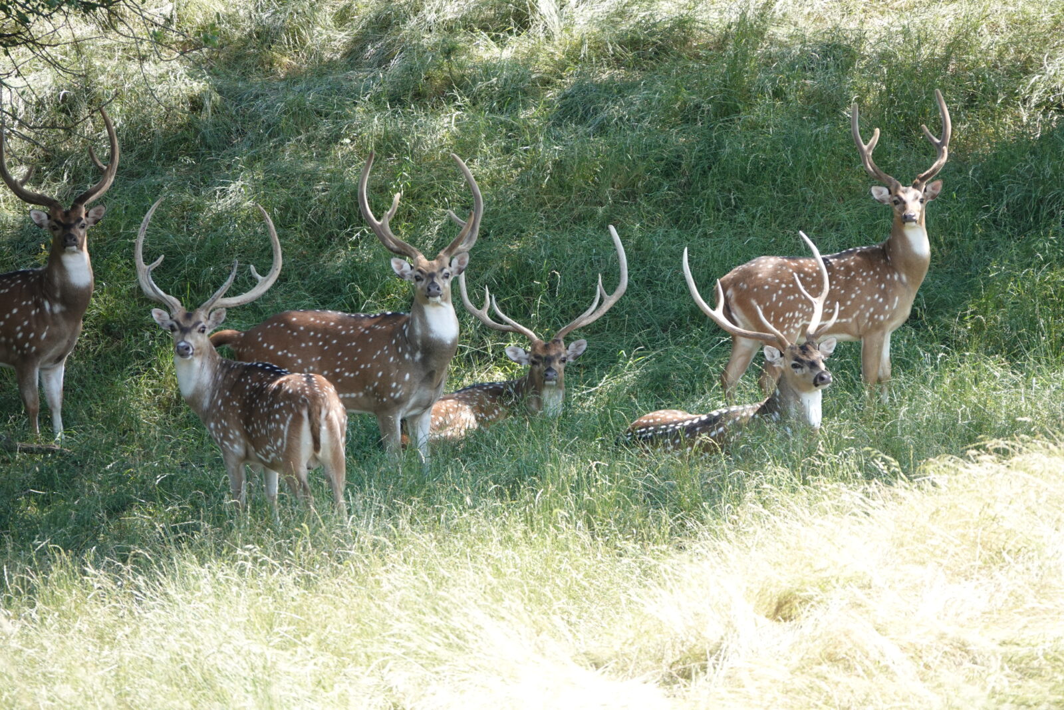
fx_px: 17734
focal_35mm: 600
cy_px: 355
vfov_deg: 2.3
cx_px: 532
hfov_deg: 3.4
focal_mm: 220
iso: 250
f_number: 4
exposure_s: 1/250
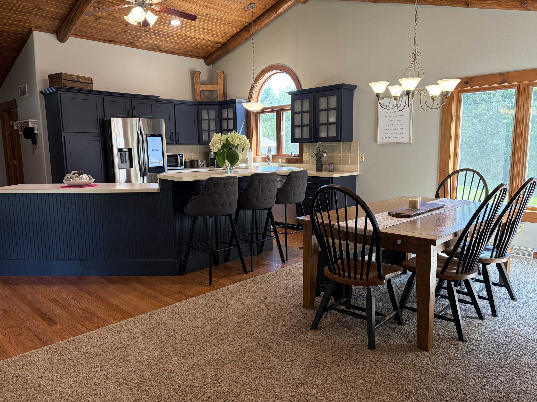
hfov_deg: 67.3
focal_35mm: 26
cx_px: 268
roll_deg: +1.6
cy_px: 201
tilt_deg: -7.9
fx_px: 403
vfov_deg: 53.1
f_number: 1.6
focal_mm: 5.96
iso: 125
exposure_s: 1/60
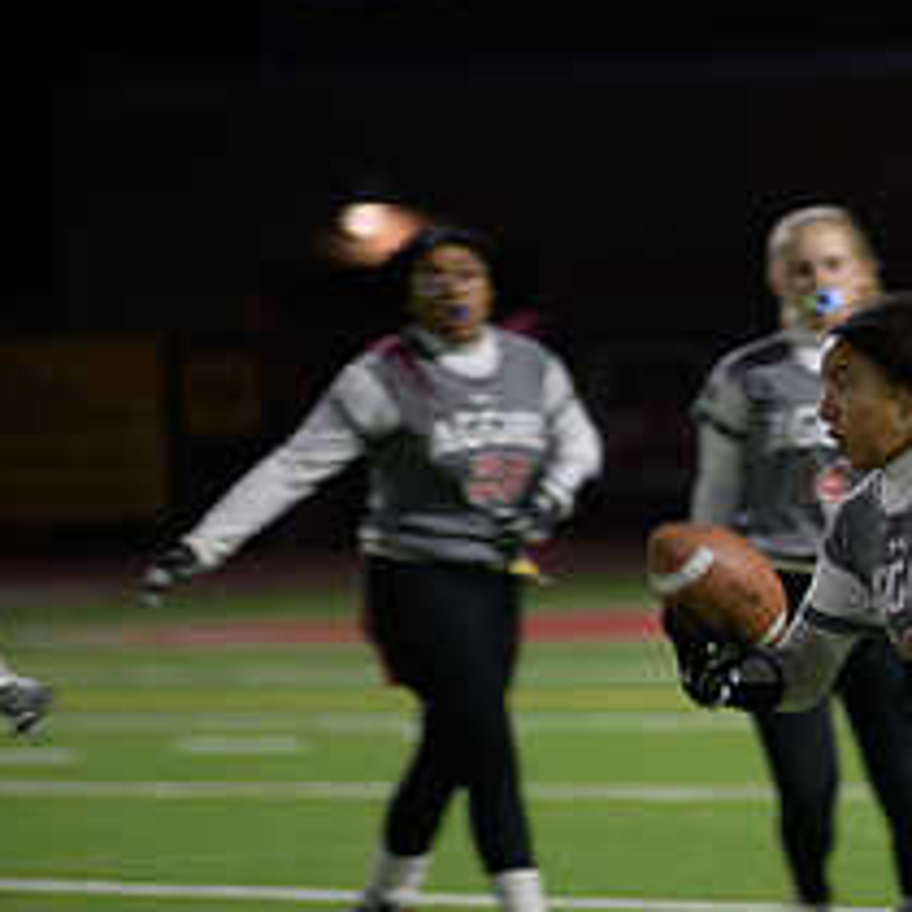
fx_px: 12608
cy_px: 615
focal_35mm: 423
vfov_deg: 4.1
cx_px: 1103
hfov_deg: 4.1
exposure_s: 1/200
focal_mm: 180
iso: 800
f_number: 2.8
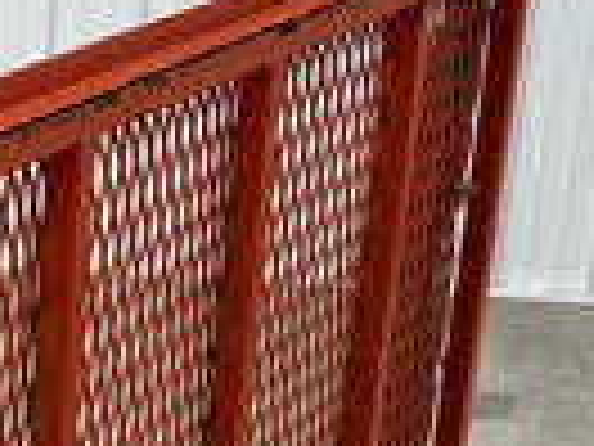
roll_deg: +0.1
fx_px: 2505
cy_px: 784
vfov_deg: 9.7
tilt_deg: -26.1
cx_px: -392
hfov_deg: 12.6
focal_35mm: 146
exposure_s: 1/120
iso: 80
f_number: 1.78
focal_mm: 6.76
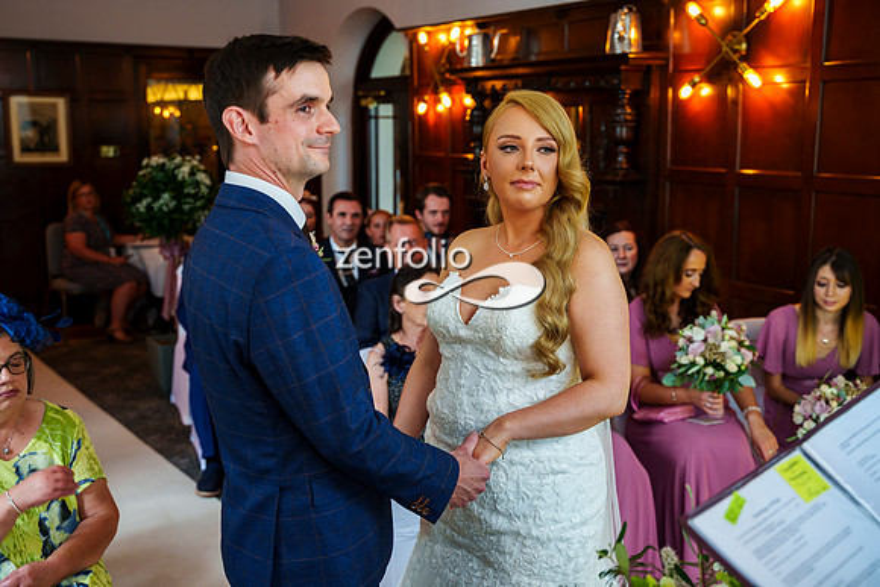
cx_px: 440
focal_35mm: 42
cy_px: 294
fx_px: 1027
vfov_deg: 31.9
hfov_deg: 46.4
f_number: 3.5
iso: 800
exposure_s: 1/125
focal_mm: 42
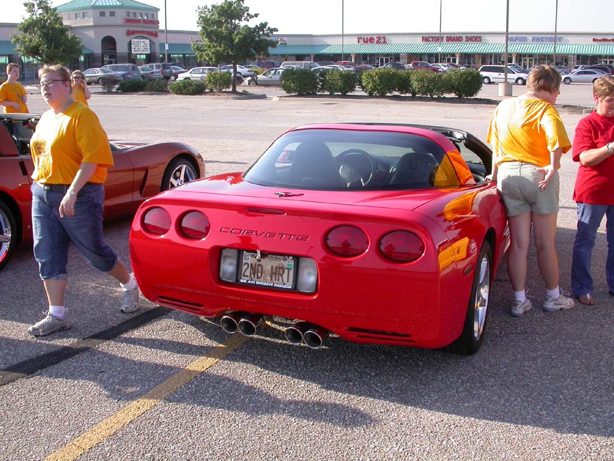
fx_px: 674
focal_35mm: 38
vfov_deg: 37.7
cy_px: 230
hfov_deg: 49.0
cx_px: 307
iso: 100
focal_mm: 7.85
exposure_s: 1/183
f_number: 6
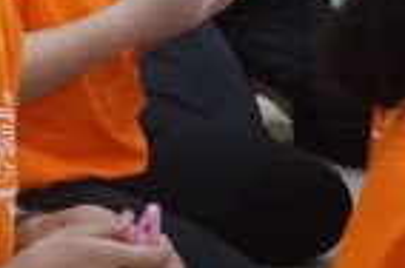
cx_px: -277
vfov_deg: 8.6
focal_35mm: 158
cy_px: 51
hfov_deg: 12.2
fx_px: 1770
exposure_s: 1/100
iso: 3200
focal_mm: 31
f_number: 5
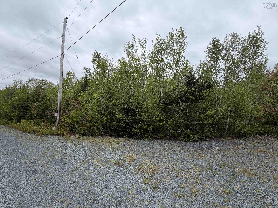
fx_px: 112
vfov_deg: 85.7
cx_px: 139
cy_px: 104
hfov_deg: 102.1
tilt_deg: +1.8
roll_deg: +1.0
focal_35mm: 14
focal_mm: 2.22
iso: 32
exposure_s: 1/770
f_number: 2.2
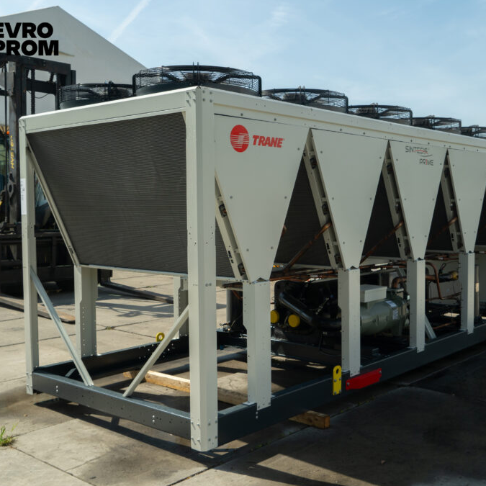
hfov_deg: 41.6
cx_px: 301
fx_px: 635
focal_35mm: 40
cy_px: 244
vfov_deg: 41.9
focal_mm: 31
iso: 200
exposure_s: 1/125
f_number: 9
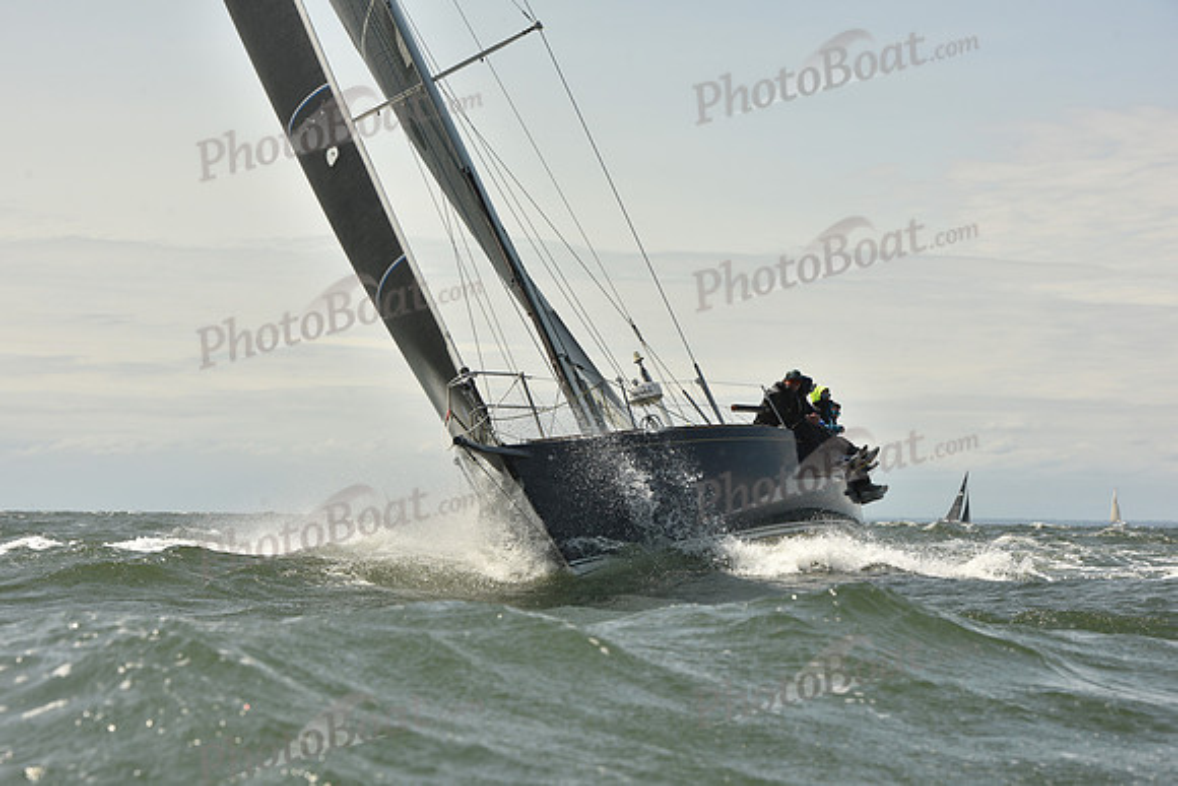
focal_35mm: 98
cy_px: 393
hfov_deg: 20.8
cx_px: 589
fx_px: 3207
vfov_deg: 14.0
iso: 250
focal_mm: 98
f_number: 10
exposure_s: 1/800
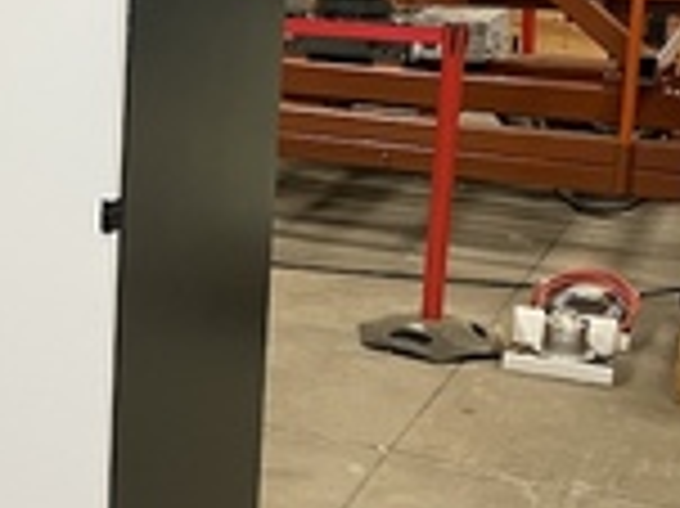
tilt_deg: -7.6
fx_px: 1688
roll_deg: -1.4
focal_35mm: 86
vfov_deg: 17.0
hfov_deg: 21.5
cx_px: -81
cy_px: 106
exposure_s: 1/60
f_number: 1.6
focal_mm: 4.2
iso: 200
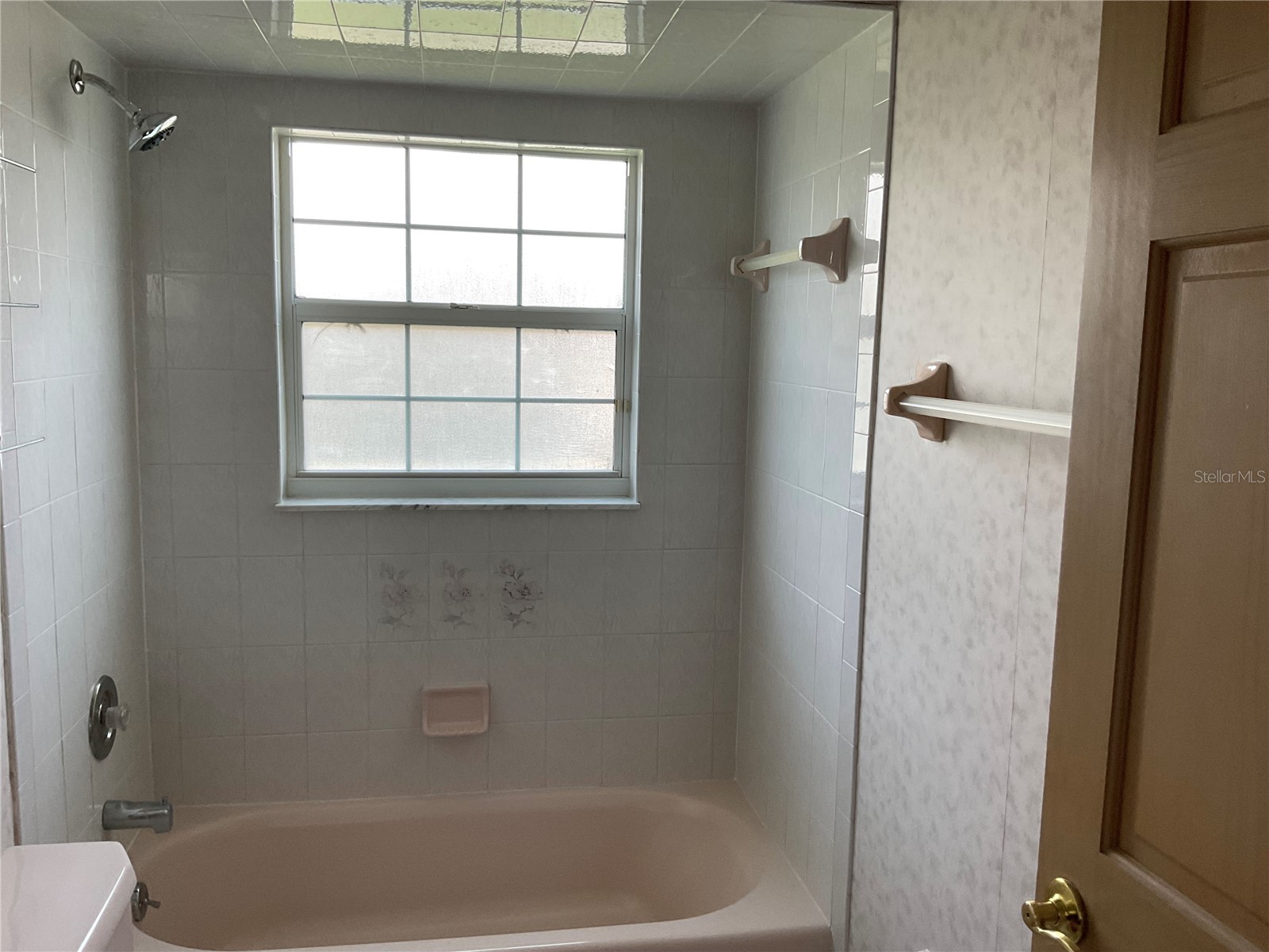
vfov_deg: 48.2
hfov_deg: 61.7
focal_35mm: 29
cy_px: 476
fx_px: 1063
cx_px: 634
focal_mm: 3
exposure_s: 1/120
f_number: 1.8
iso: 64
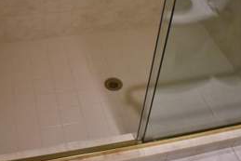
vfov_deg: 26.6
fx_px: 335
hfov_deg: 39.5
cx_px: 100
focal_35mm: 50
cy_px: 35
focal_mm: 18
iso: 800
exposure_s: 1/200
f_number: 3.5
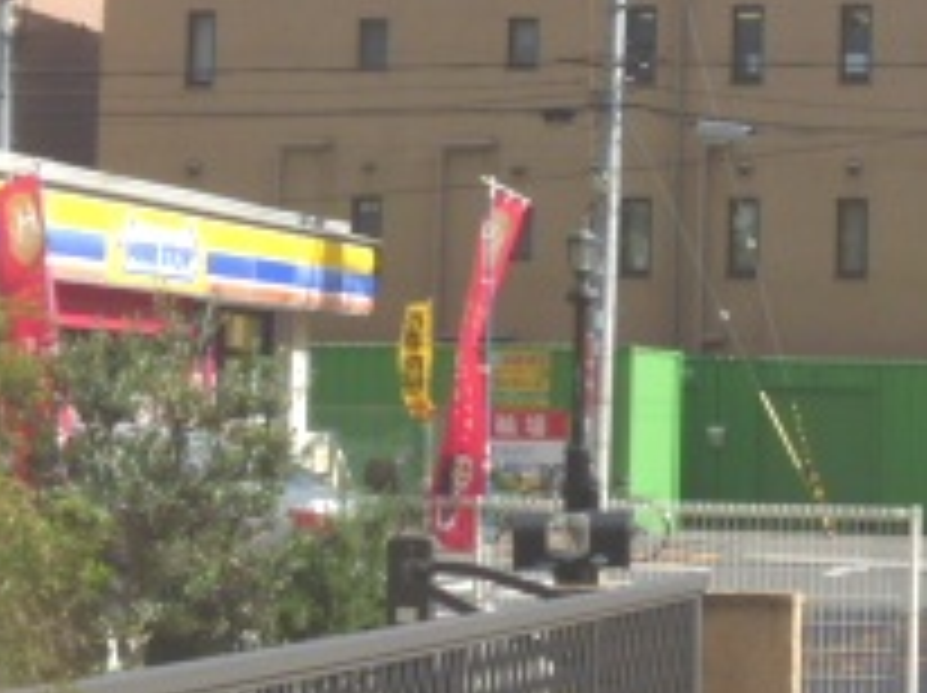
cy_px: 104
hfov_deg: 17.5
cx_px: 1008
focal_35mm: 109
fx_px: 2916
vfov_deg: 13.5
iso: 80
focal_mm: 6.3
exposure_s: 1/320
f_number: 5.6
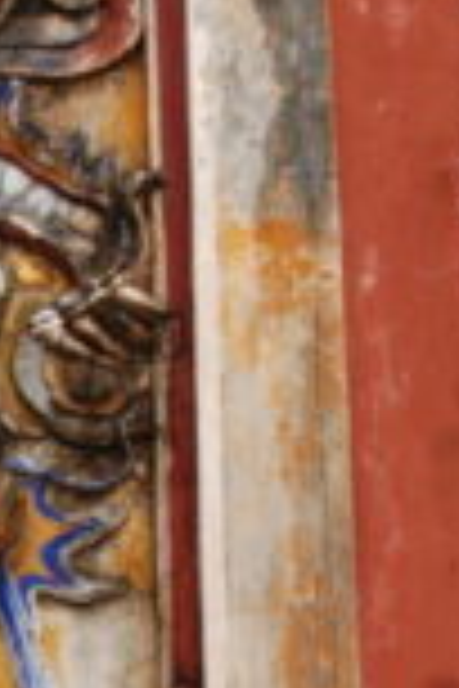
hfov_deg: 10.1
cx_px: -200
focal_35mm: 133
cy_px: 490
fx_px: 2536
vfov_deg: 15.4
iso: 200
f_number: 11
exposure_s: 1/15
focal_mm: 27
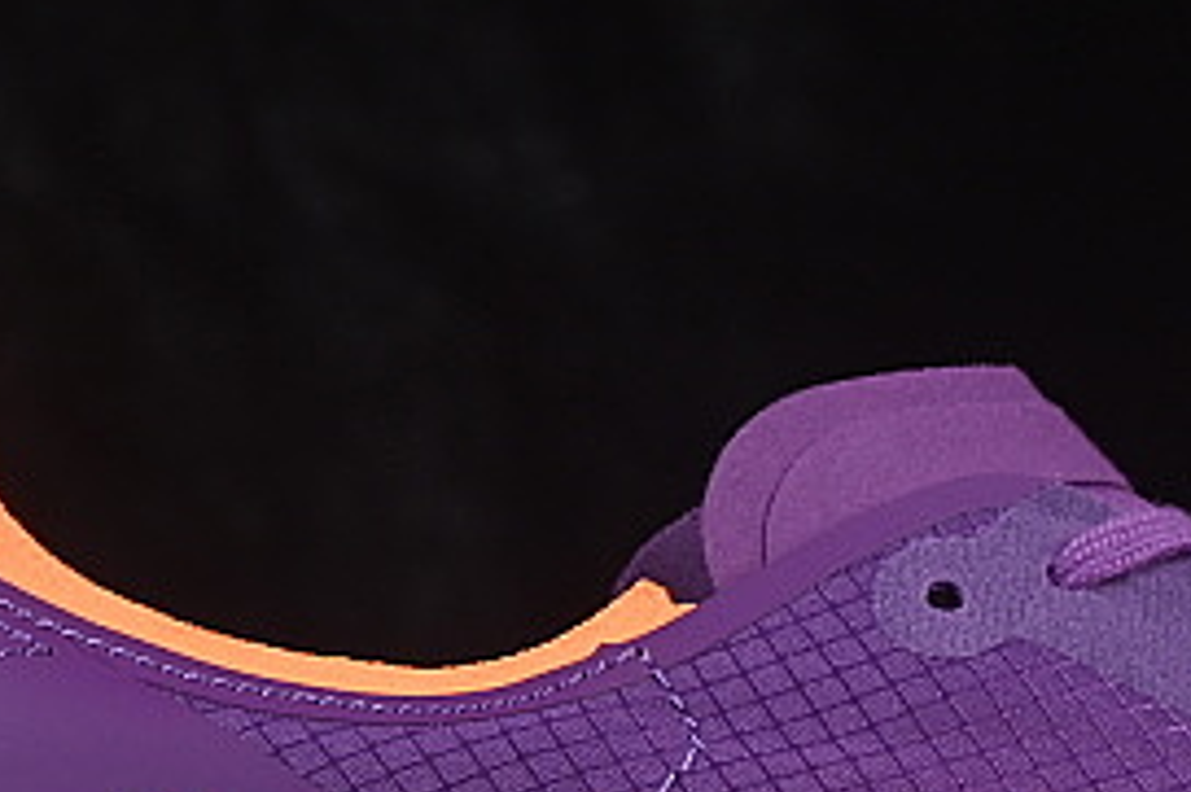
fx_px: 9852
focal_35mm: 298
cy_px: 823
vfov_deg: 4.6
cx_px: 1138
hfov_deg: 6.9
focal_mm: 50
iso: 160
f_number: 8
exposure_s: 1/80
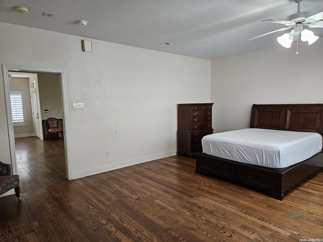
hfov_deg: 73.9
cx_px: 162
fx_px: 215
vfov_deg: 58.9
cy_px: 121
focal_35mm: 23
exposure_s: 1/120
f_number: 1.8
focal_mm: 5.4
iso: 400
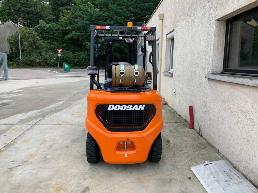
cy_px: 96
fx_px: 194
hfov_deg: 67.3
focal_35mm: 26
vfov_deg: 53.1
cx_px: 129
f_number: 1.8
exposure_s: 1/450
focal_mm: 4.25
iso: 25
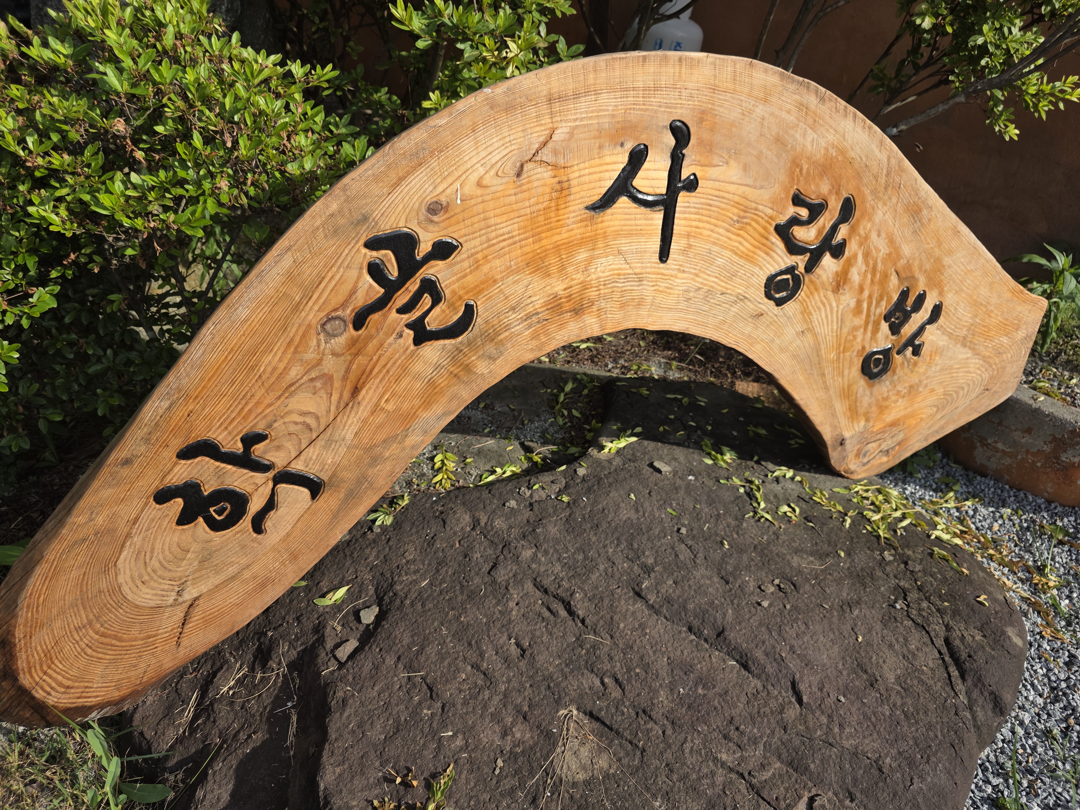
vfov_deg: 58.9
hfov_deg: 73.9
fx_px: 718
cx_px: 540
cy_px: 405
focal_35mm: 23
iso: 80
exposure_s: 1/3126
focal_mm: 6.3
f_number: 1.7
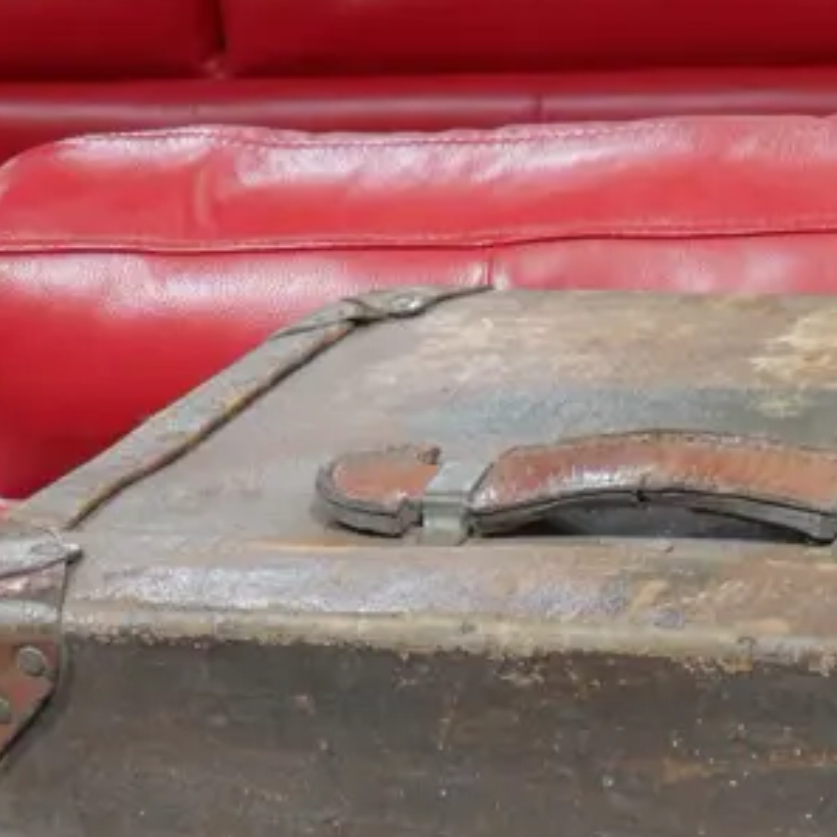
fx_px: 3502
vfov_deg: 13.0
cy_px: 1186
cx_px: 685
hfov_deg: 13.6
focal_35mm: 128
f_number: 4.6
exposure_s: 1/60
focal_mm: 21
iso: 1250
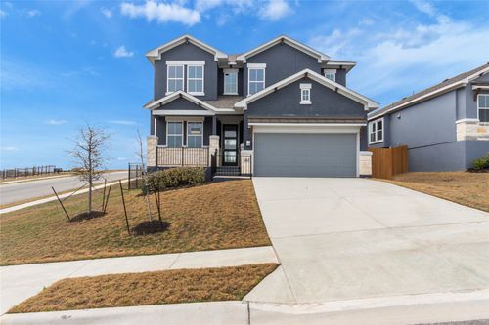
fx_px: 285
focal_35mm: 21
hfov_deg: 81.2
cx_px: 244
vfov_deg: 59.5
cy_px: 162
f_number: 9
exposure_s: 1/250
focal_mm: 14
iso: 100
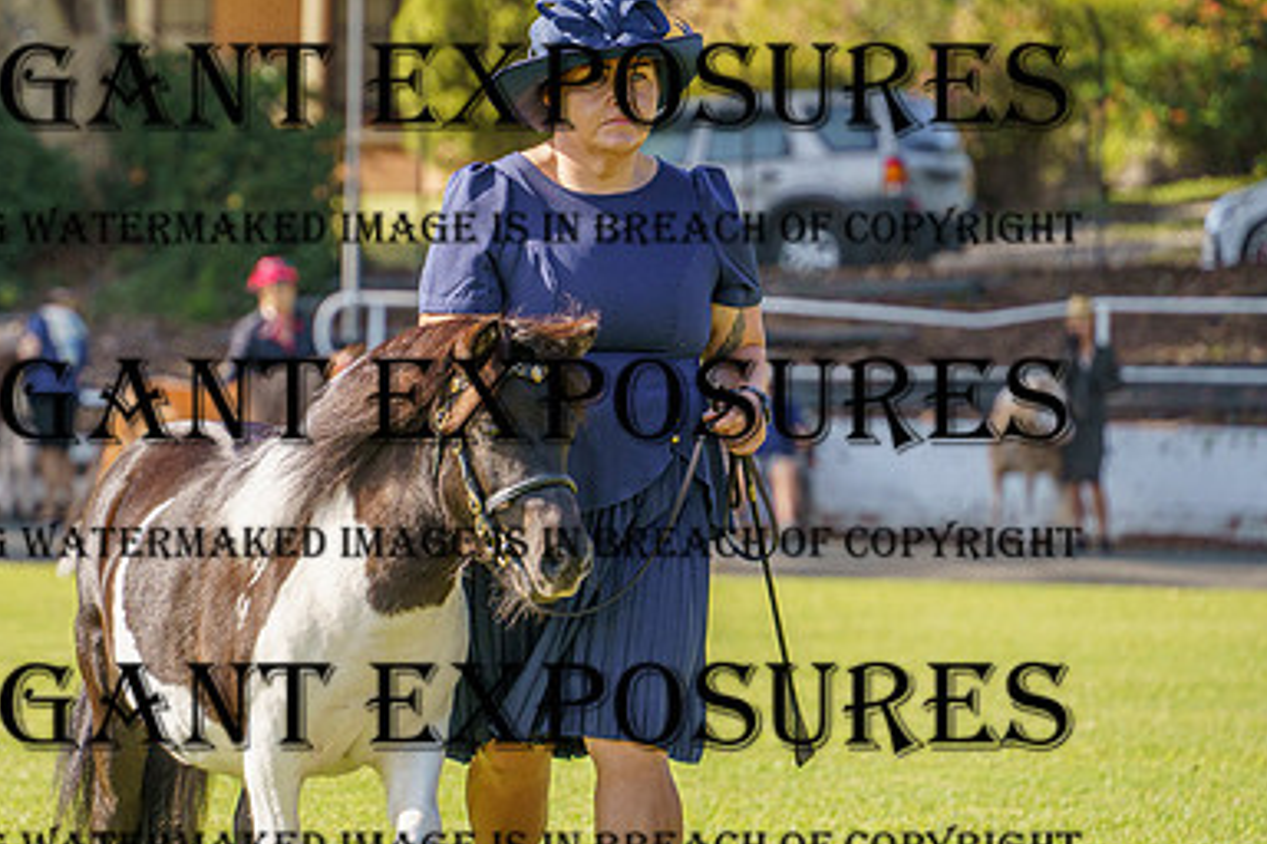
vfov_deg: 4.4
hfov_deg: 6.5
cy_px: 451
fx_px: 11085
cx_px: 442
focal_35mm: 315
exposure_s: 1/1600
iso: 640
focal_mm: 200
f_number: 5.6
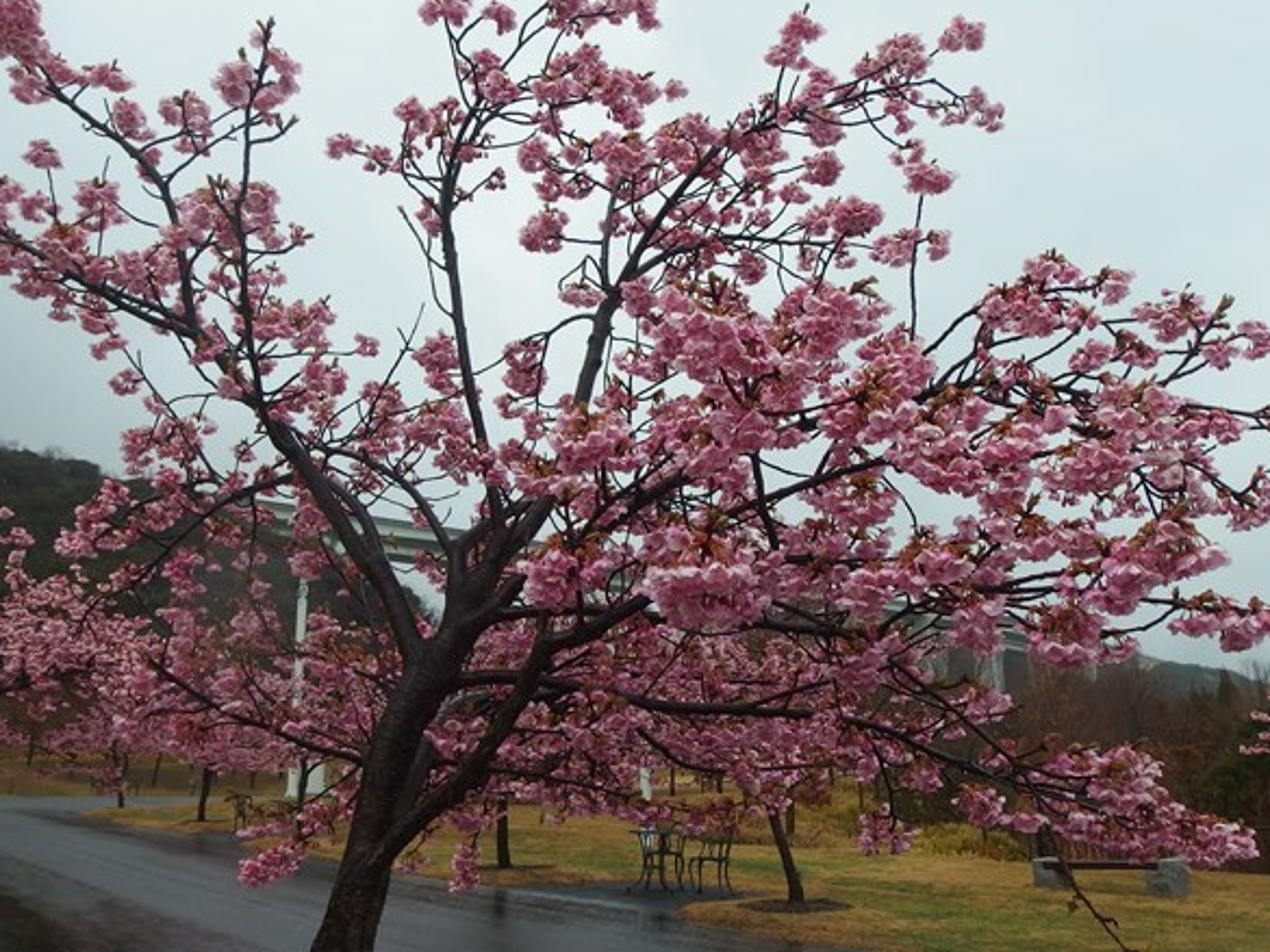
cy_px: 458
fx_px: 1174
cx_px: 623
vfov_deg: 44.2
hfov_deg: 56.8
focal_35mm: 32
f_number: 4
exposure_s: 1/800
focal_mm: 4.7
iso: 100
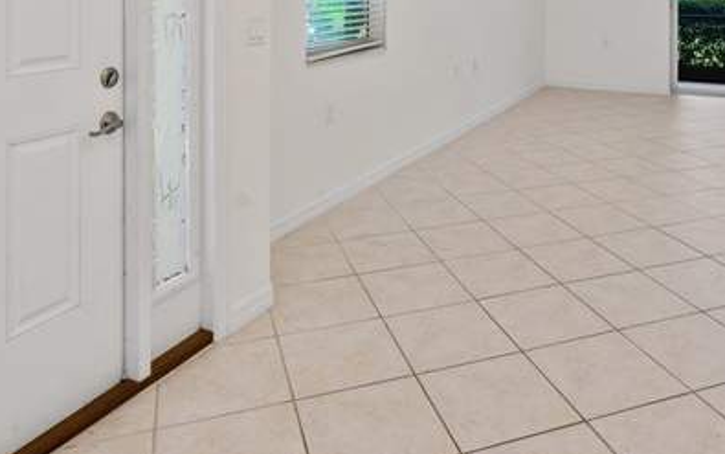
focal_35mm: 33
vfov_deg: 34.0
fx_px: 652
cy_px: -28
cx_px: 431
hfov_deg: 57.7
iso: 400
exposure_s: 1/20
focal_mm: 16
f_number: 8
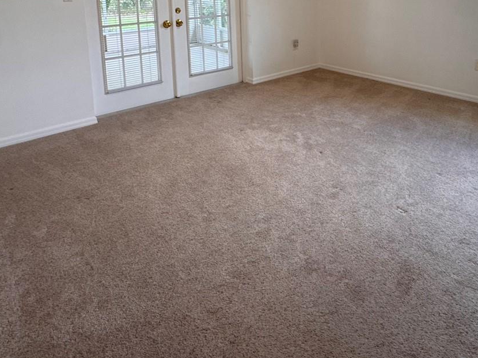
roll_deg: +1.1
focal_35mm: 27
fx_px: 373
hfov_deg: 65.3
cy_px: 29
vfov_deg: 45.9
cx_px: 256
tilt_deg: -8.6
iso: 125
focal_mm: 2.22
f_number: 2.2
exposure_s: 1/120
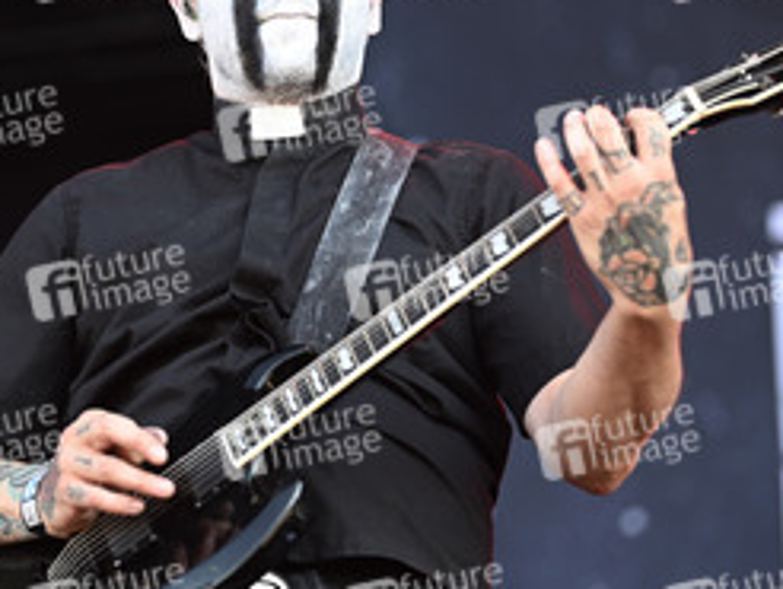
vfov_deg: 6.8
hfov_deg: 9.0
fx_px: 4981
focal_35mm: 220
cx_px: 342
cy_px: 204
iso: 320
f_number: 2.8
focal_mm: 125
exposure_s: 1/400
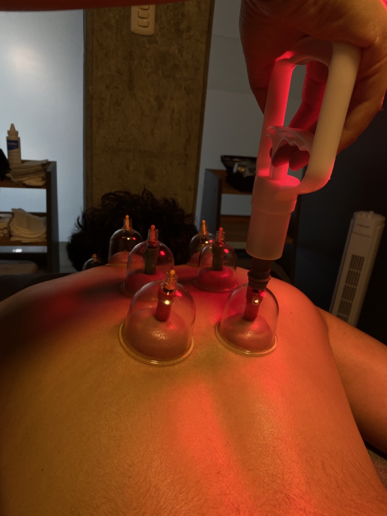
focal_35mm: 26
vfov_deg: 67.3
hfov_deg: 53.1
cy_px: 258
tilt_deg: -18.6
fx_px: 388
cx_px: 194
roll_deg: -5.5
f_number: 1.8
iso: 125
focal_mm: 4.25
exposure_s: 1/120
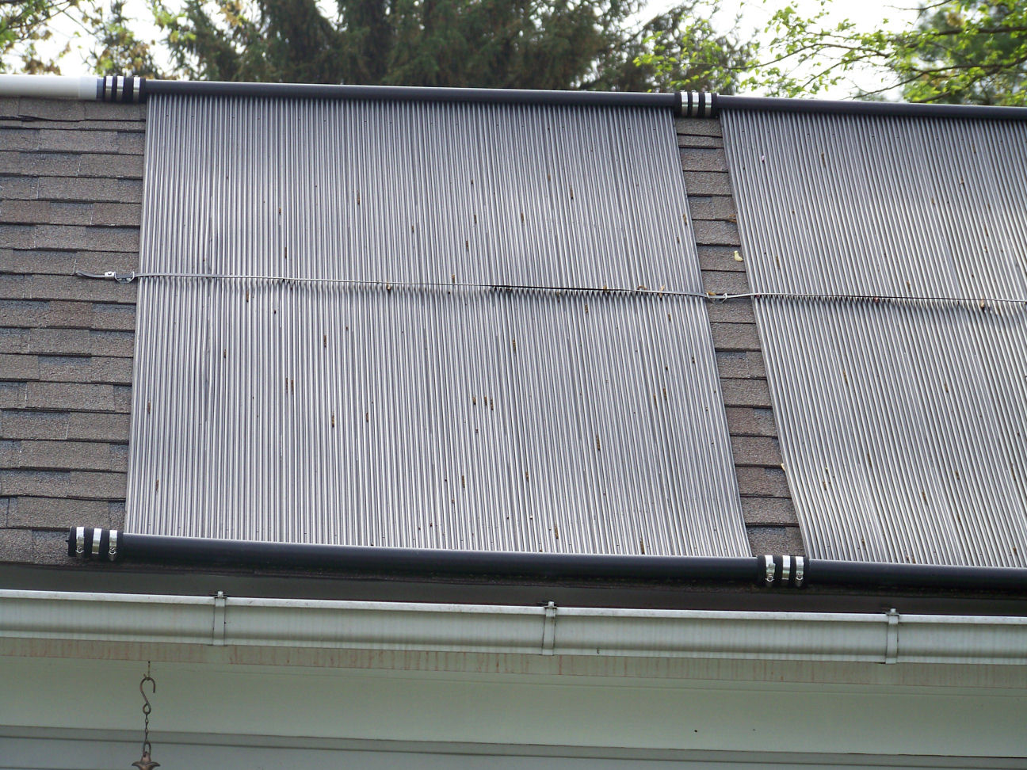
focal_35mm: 196
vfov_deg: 7.6
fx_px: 5815
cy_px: 385
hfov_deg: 10.1
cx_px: 514
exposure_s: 1/160
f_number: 3.6
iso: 64
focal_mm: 31.6
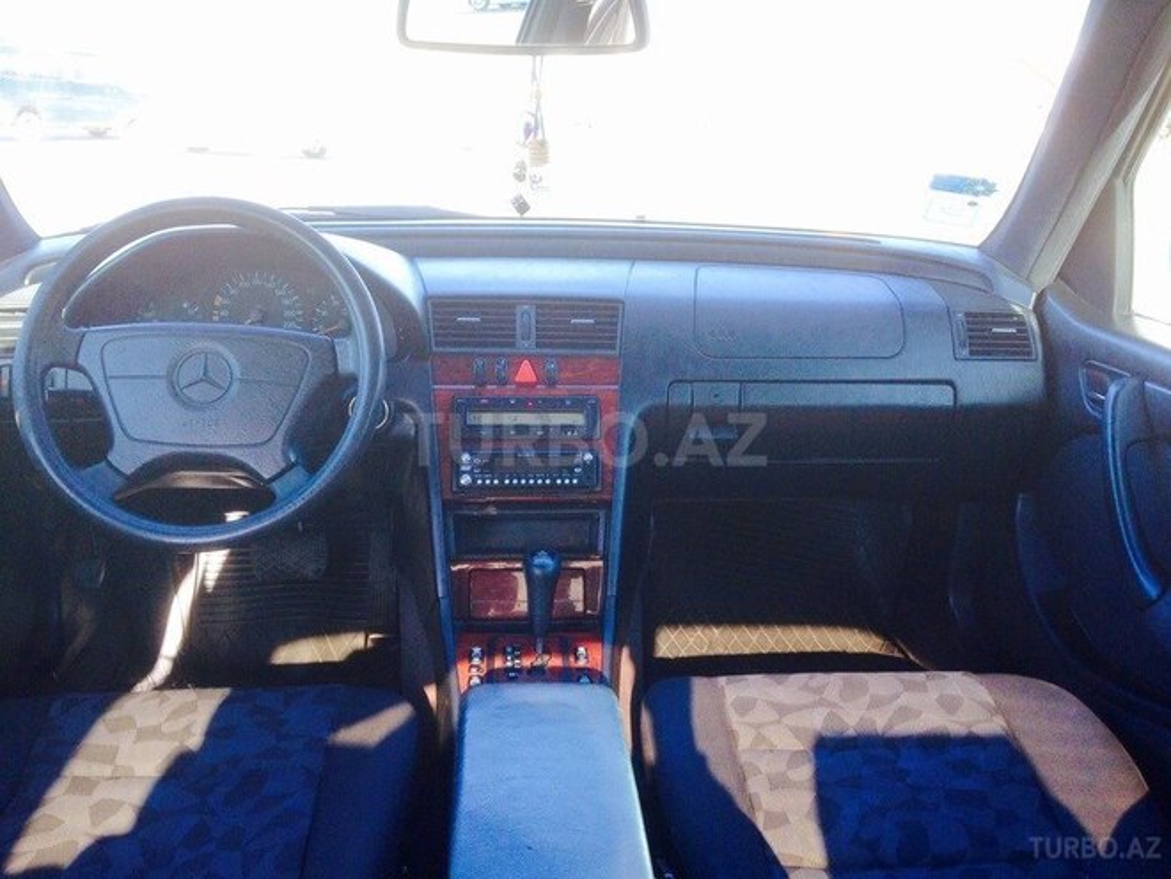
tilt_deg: -18.5
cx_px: 586
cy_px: 440
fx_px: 1116
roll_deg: -1.6
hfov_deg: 55.4
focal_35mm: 33
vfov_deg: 42.9
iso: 80
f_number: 2.4
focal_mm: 4.12
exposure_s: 1/120
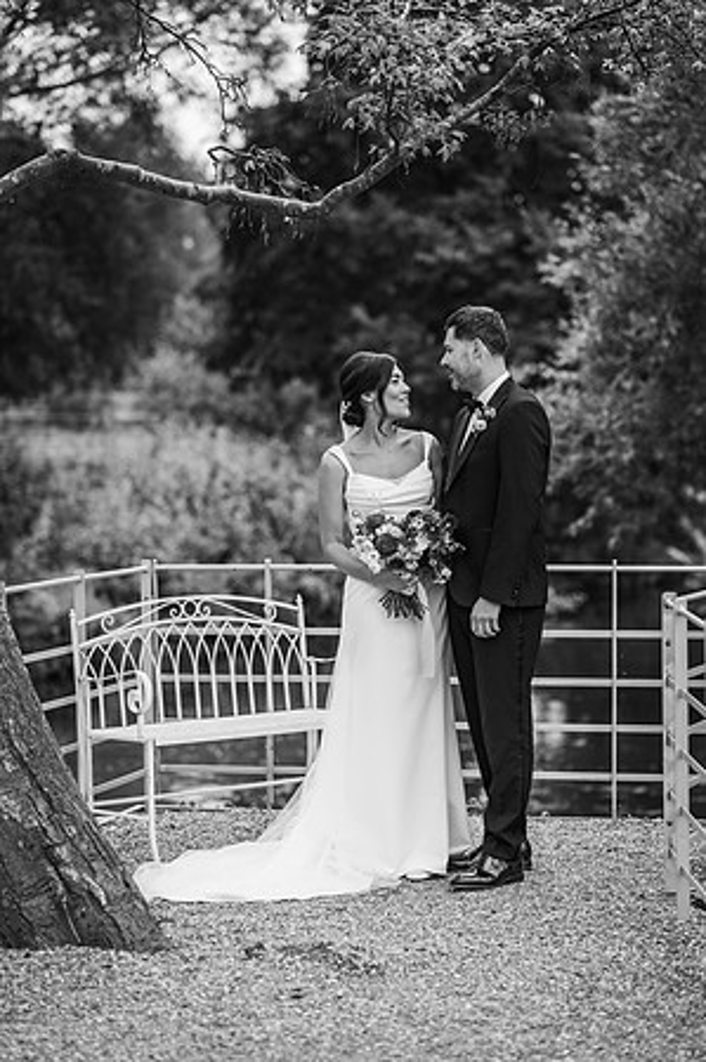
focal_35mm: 85
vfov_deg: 23.9
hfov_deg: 16.0
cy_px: 531
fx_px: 2506
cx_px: 353
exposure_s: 1/500
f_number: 2.2
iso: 100
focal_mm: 85
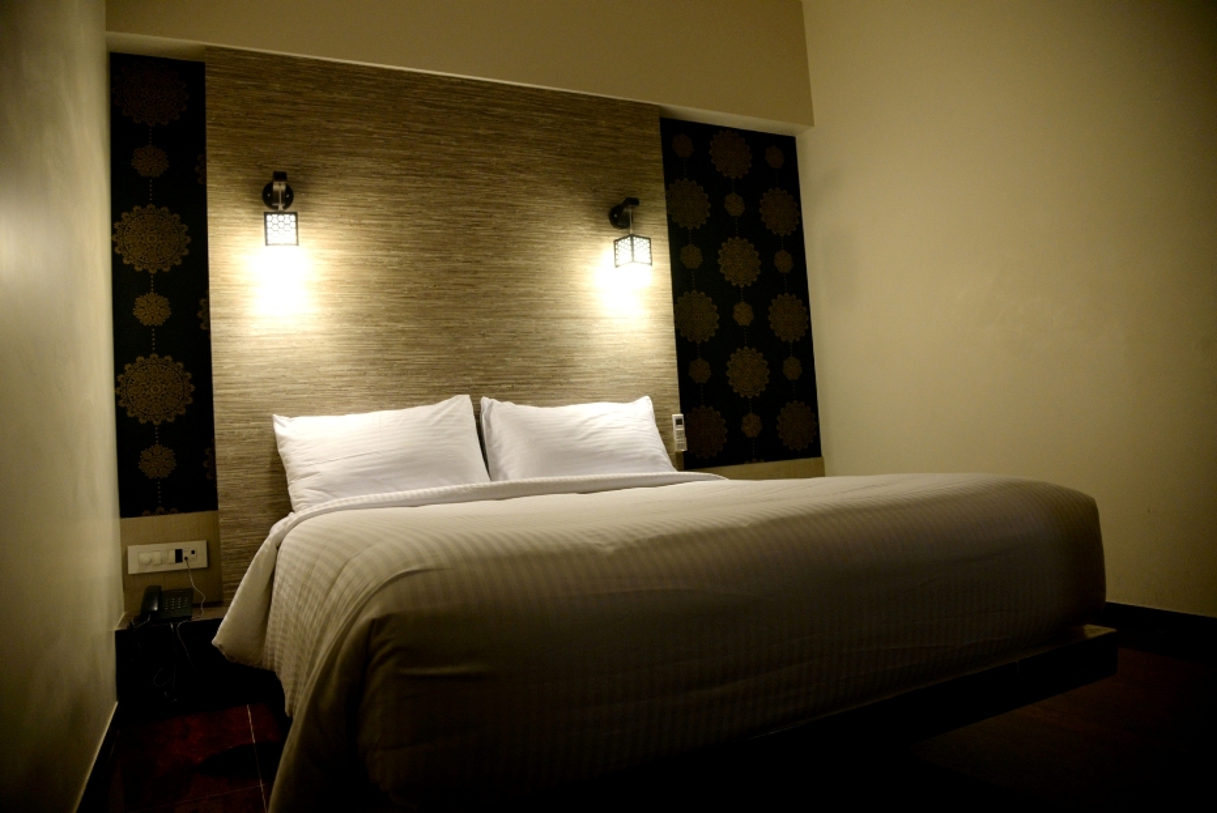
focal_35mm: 24
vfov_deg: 53.2
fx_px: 812
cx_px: 608
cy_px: 406
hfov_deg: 73.7
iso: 1600
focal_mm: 24
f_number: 4
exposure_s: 1/40
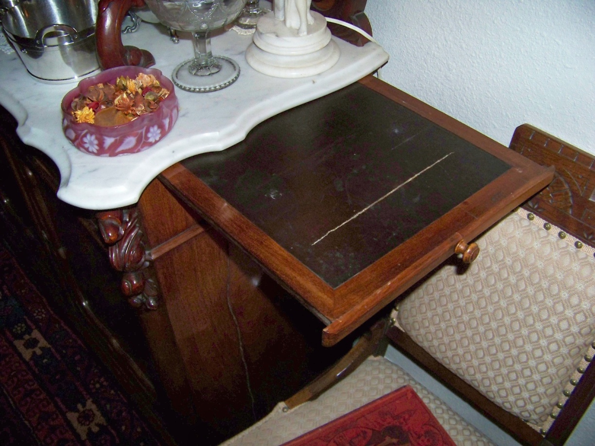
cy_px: 223
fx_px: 619
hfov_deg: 51.4
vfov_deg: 39.7
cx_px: 298
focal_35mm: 36
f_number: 2.8
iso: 200
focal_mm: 5.85
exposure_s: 1/30
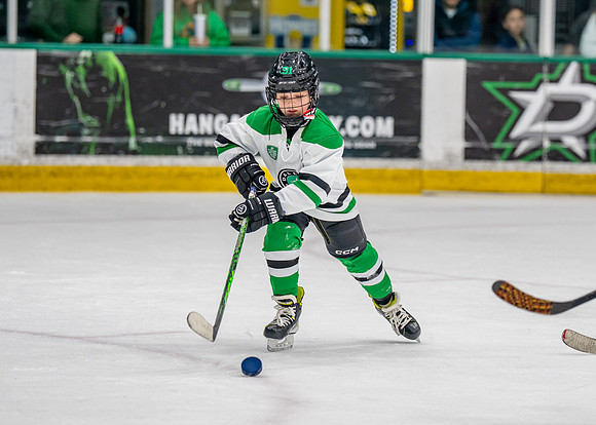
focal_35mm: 240
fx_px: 4058
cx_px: 360
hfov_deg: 8.4
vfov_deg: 6.0
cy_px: 186
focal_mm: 143
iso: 1000
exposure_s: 1/1250
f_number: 2.8
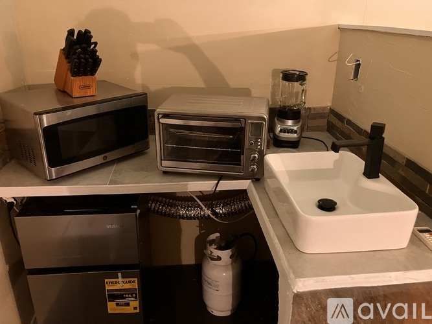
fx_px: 349
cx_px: 216
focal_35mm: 28
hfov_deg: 63.5
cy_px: 162
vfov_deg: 49.7
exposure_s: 1/20
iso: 640
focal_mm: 3.99
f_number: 1.8
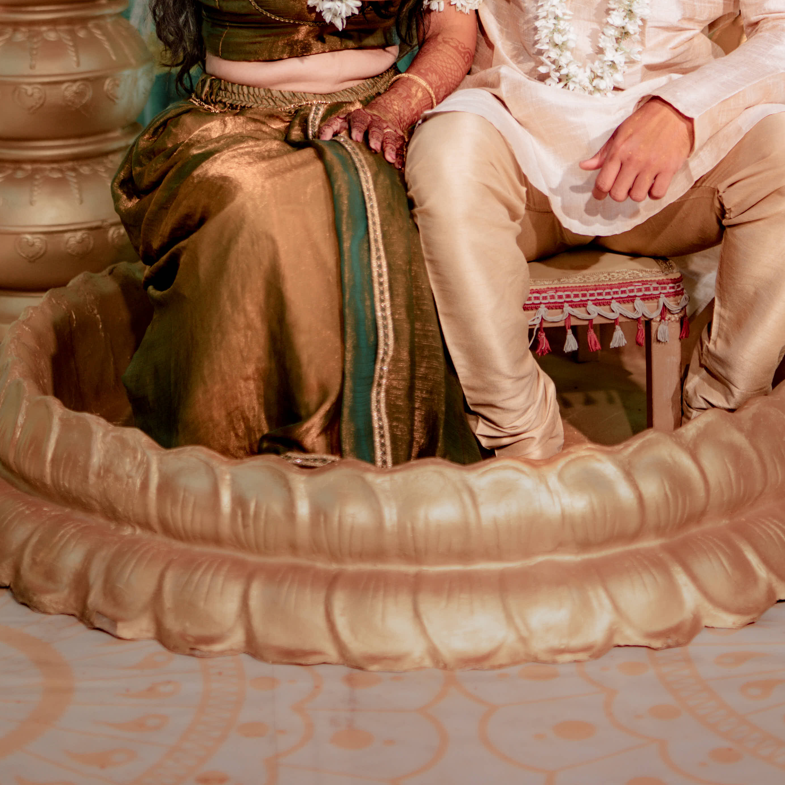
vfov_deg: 21.2
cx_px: 364
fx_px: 1924
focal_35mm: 75
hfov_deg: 23.1
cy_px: -189
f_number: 1.6
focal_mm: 35
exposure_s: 1/320
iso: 400
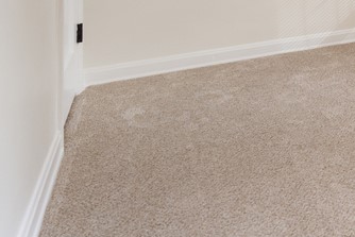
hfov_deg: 26.1
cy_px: -100
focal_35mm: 52
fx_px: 513
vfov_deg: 22.3
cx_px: 552
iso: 400
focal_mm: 16
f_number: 4
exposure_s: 1/20
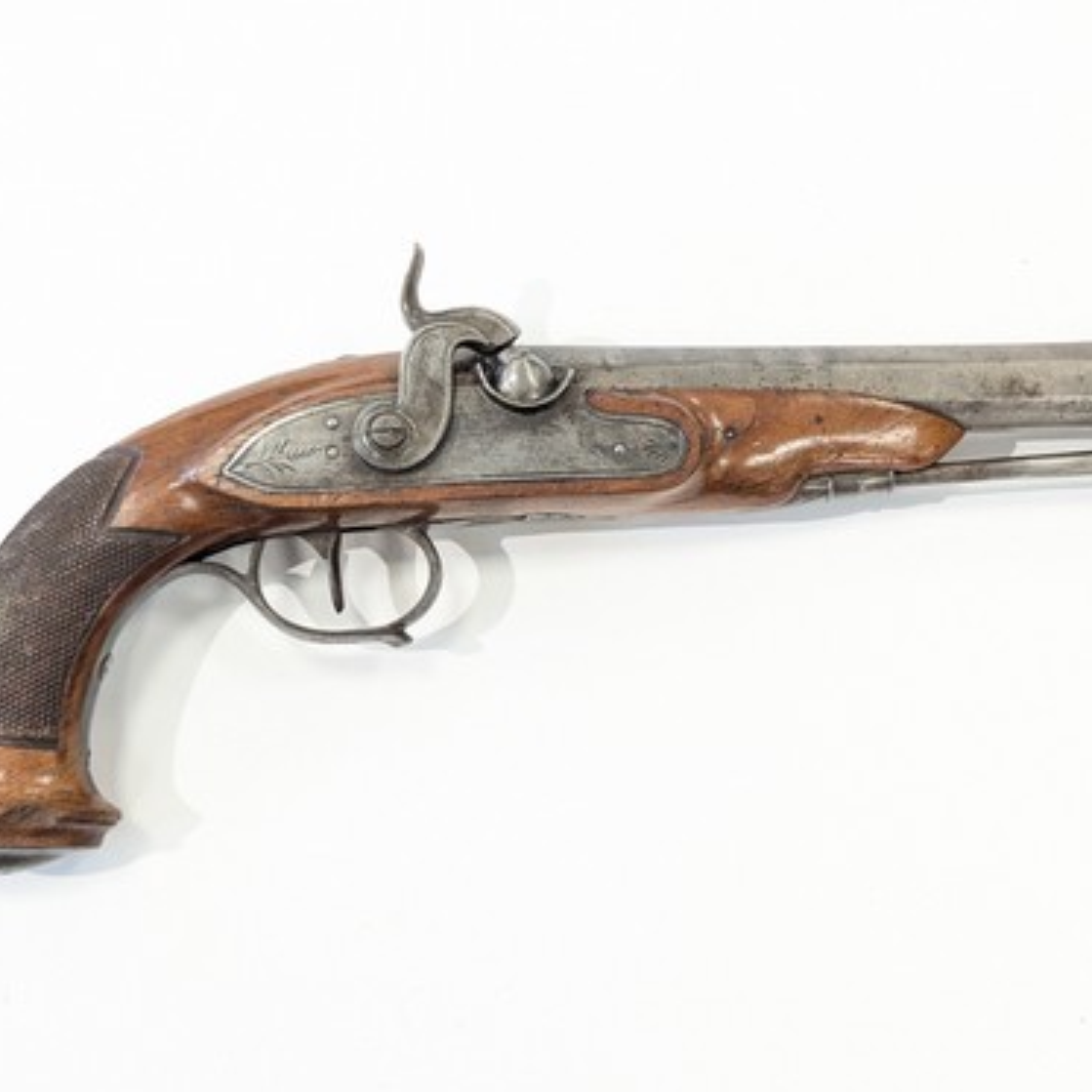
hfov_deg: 30.0
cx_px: 524
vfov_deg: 30.0
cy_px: 547
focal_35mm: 57
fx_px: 2034
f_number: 1.85
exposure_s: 1/90
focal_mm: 6.81
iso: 340
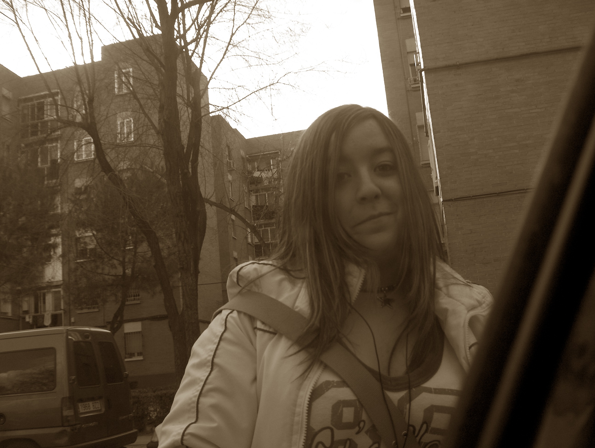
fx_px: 671
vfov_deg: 36.9
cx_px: 298
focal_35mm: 39
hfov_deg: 47.8
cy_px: 224
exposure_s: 1/498
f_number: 2.8
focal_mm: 8
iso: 100
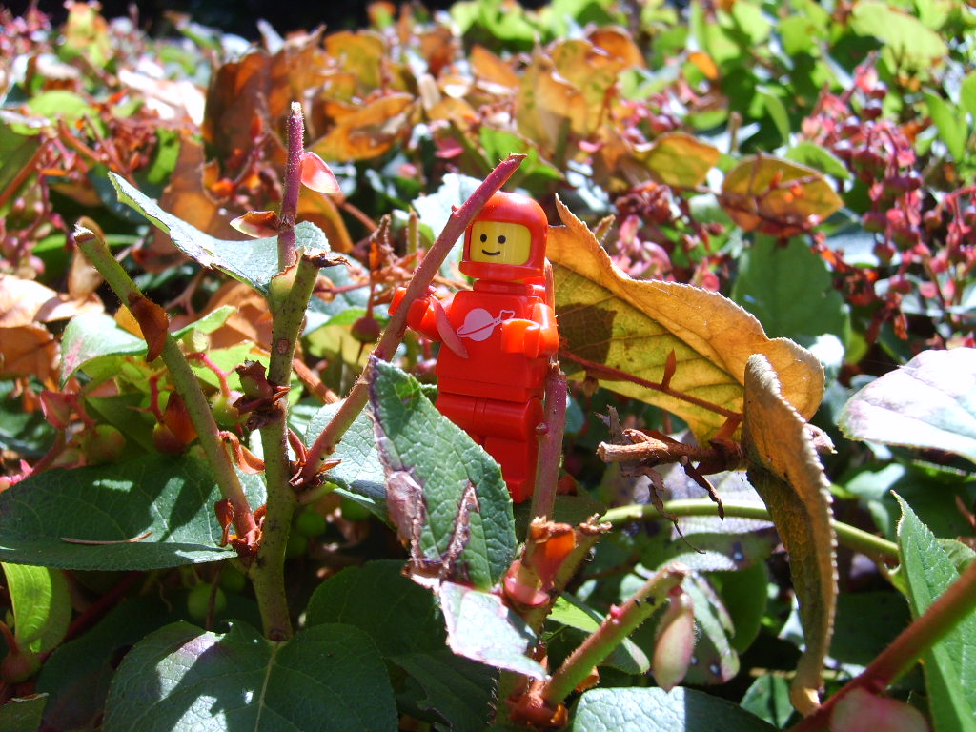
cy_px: 366
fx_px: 987
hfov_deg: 52.6
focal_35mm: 35
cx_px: 488
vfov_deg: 40.7
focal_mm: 5.8
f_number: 2.8
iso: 50
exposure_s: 1/350
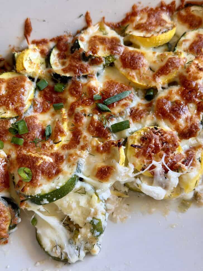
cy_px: 136
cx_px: 102
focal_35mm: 48
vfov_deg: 39.7
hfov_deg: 30.3
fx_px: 375
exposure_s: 1/60
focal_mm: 6.8
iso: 100
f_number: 1.8
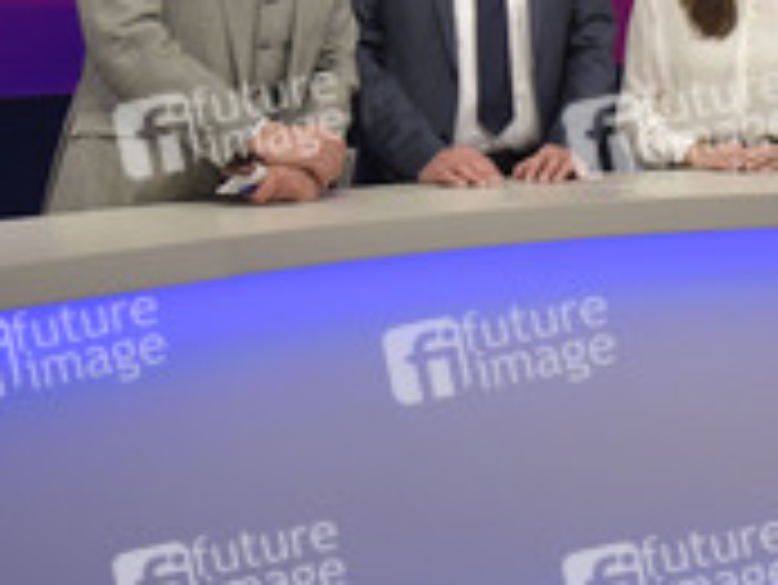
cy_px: 14
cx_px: 1010
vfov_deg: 17.0
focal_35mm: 85
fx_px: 1912
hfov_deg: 20.9
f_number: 6.3
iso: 2500
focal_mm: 34
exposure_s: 1/200
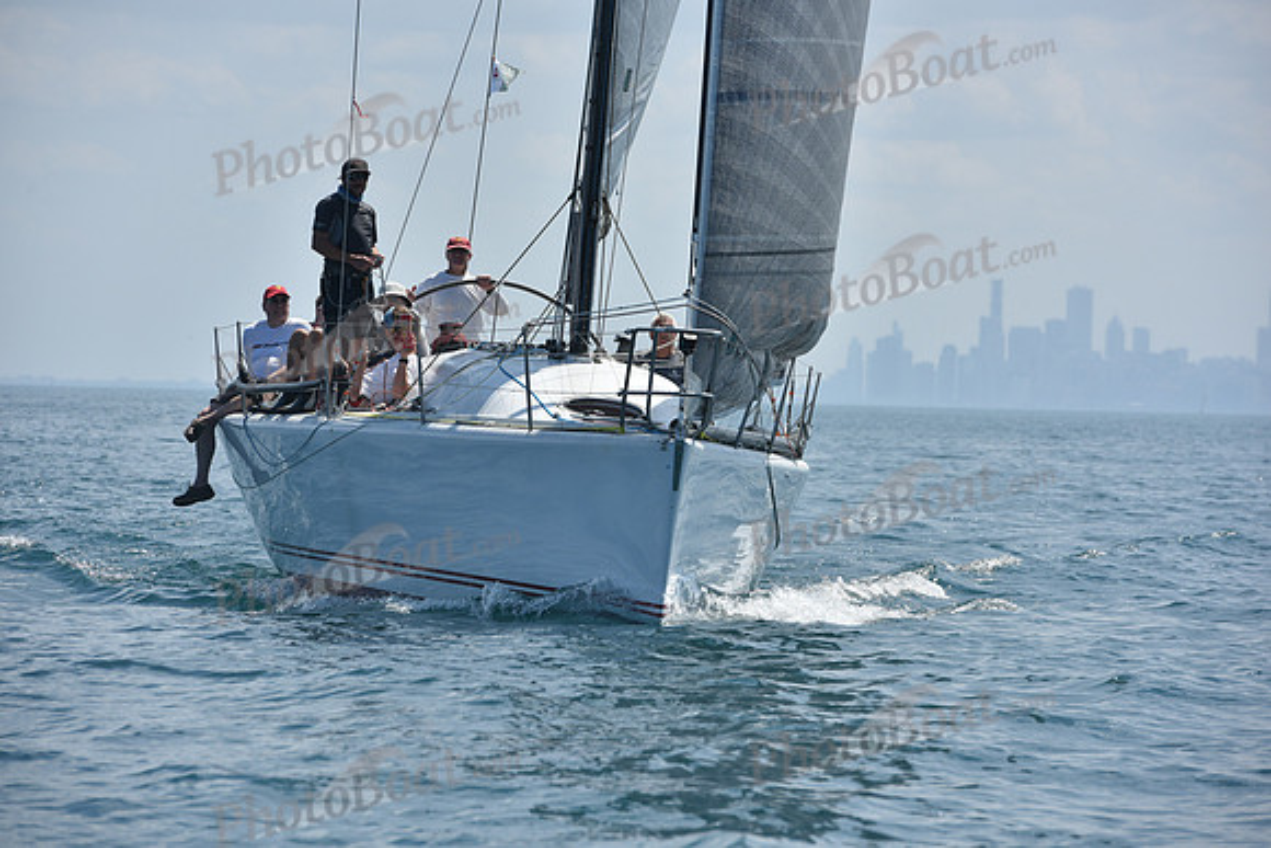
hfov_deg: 10.3
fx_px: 7062
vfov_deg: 6.9
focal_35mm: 200
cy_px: 424
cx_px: 636
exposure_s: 1/1250
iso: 250
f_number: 9
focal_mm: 200
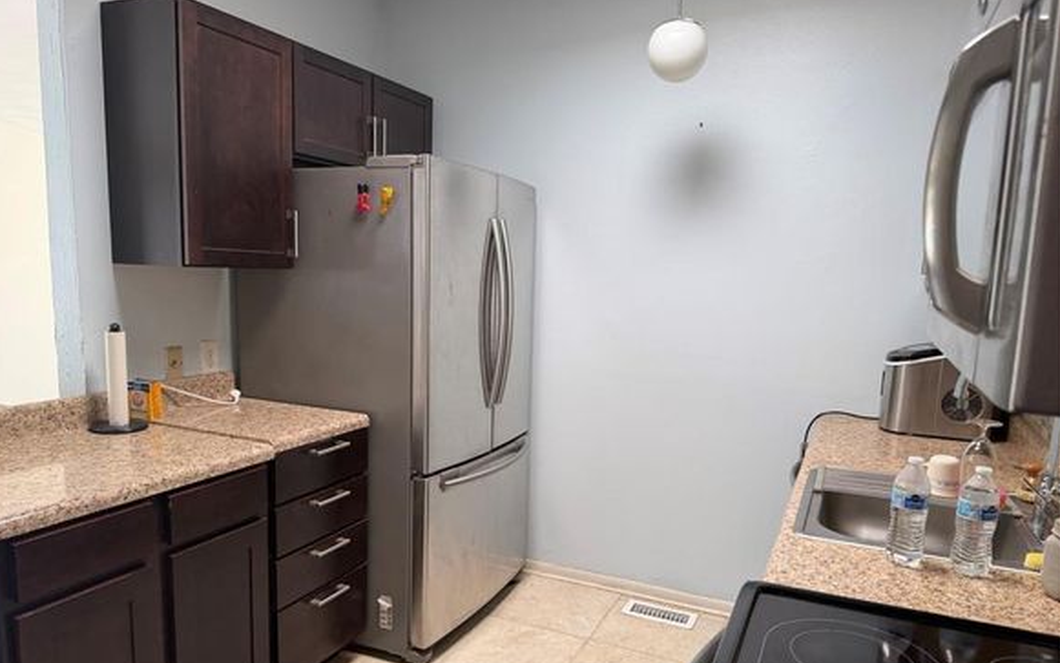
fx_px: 751
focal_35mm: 26
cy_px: 395
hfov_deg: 70.4
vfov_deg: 47.3
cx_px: 520
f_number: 1.78
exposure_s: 1/101
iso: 200
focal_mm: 6.76
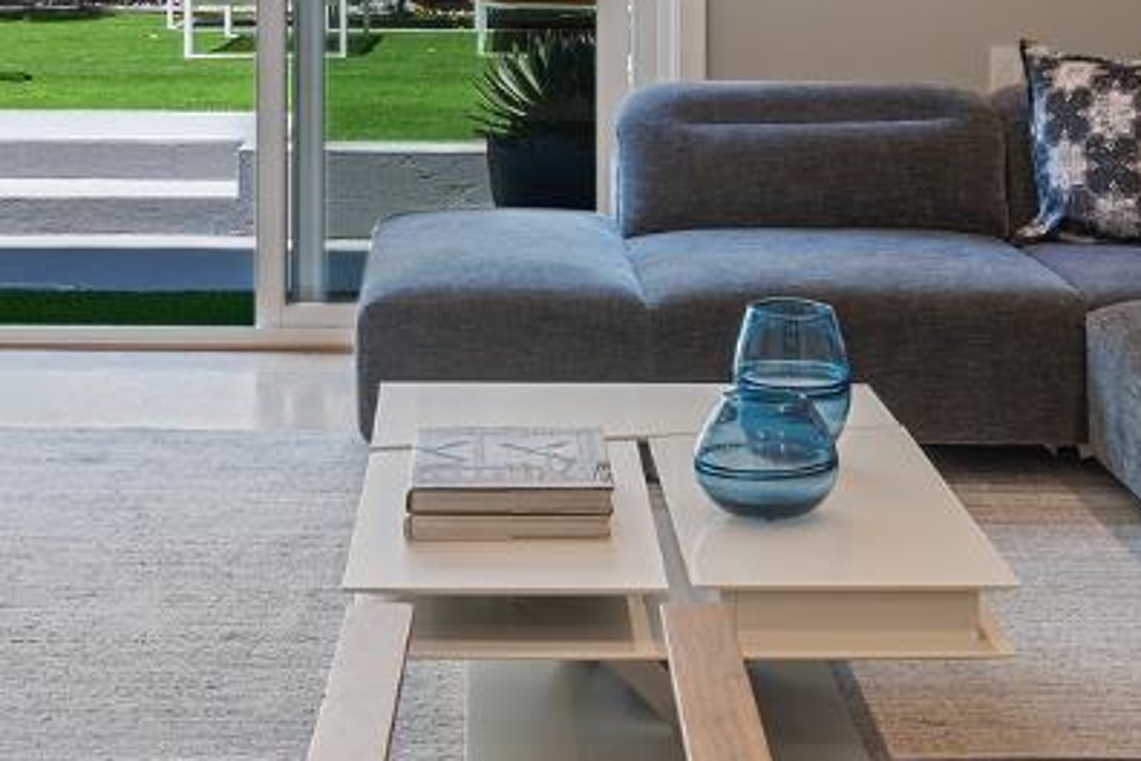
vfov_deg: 17.3
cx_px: 455
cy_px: -146
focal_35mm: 75
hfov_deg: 26.8
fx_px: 2390
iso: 100
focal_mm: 19.9
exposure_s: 1/5
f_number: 8
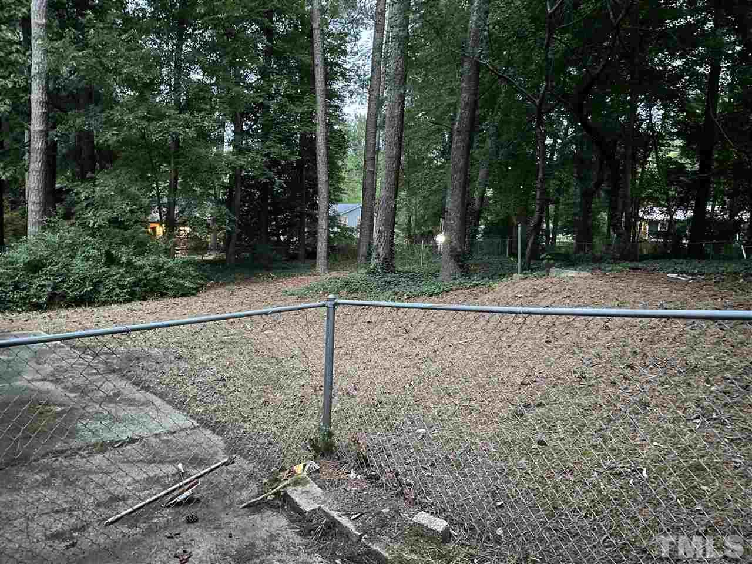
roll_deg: -1.7
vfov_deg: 53.1
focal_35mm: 26
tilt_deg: -5.6
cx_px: 376
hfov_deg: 67.3
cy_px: 282
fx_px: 565
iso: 640
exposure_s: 1/7
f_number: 1.6
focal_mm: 4.2
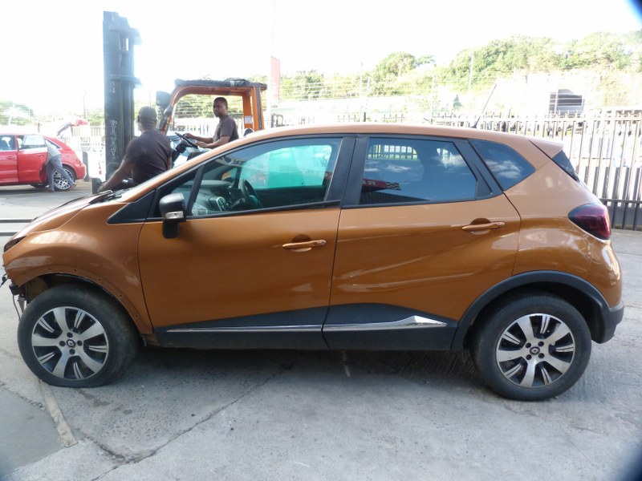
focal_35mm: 25
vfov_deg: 54.9
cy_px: 240
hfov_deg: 69.4
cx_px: 321
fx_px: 464
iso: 160
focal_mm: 4.5
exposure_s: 1/125
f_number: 2.8
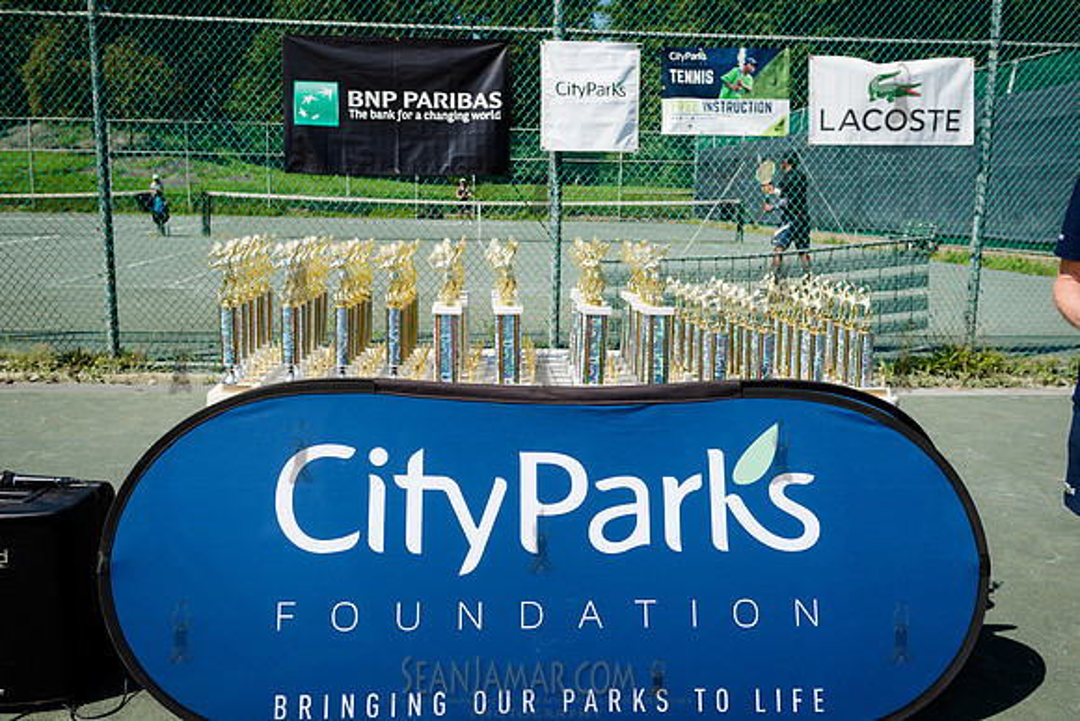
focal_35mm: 33
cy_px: 360
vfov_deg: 39.9
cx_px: 540
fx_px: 994
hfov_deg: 57.0
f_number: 5.6
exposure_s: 1/800
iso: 125
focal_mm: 32
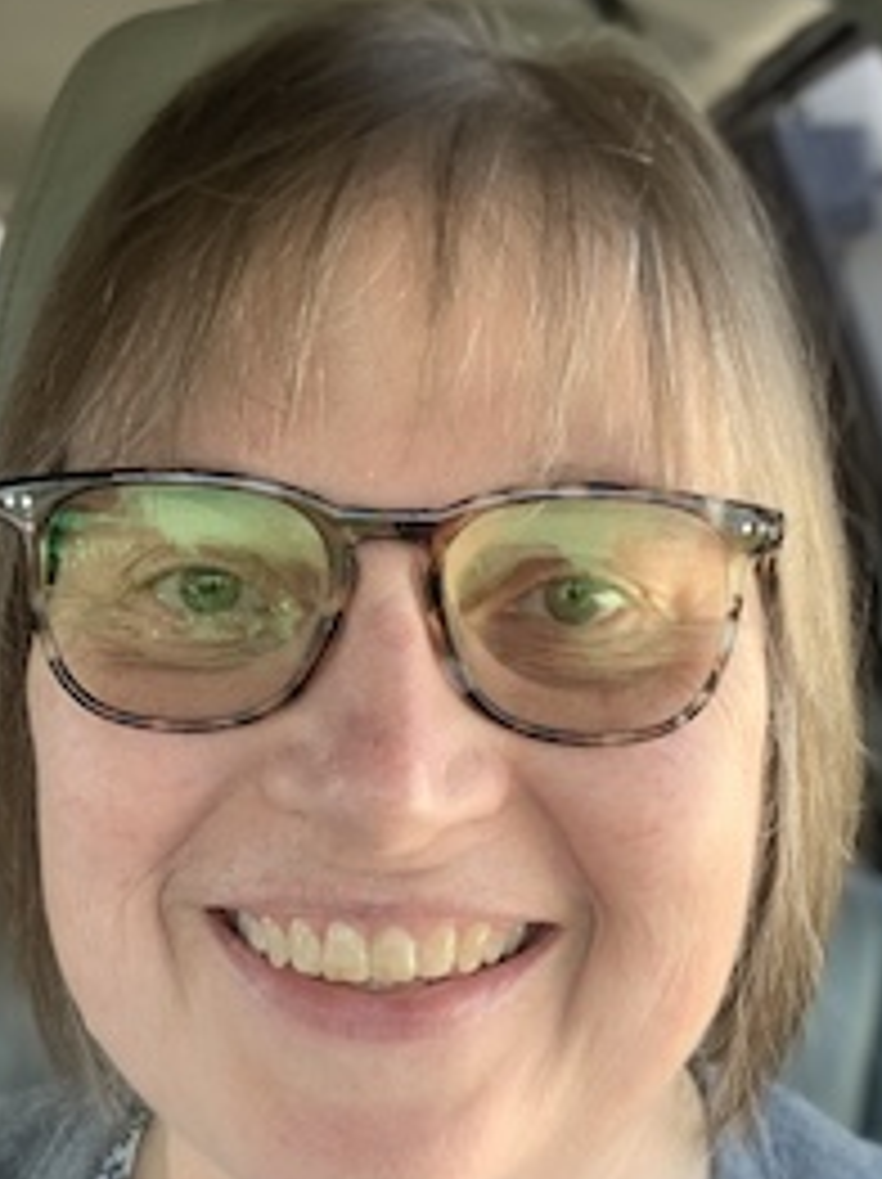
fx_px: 1940
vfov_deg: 33.6
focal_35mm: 57
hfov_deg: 25.6
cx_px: 513
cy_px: 767
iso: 40
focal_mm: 2.87
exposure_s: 1/121
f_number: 2.2
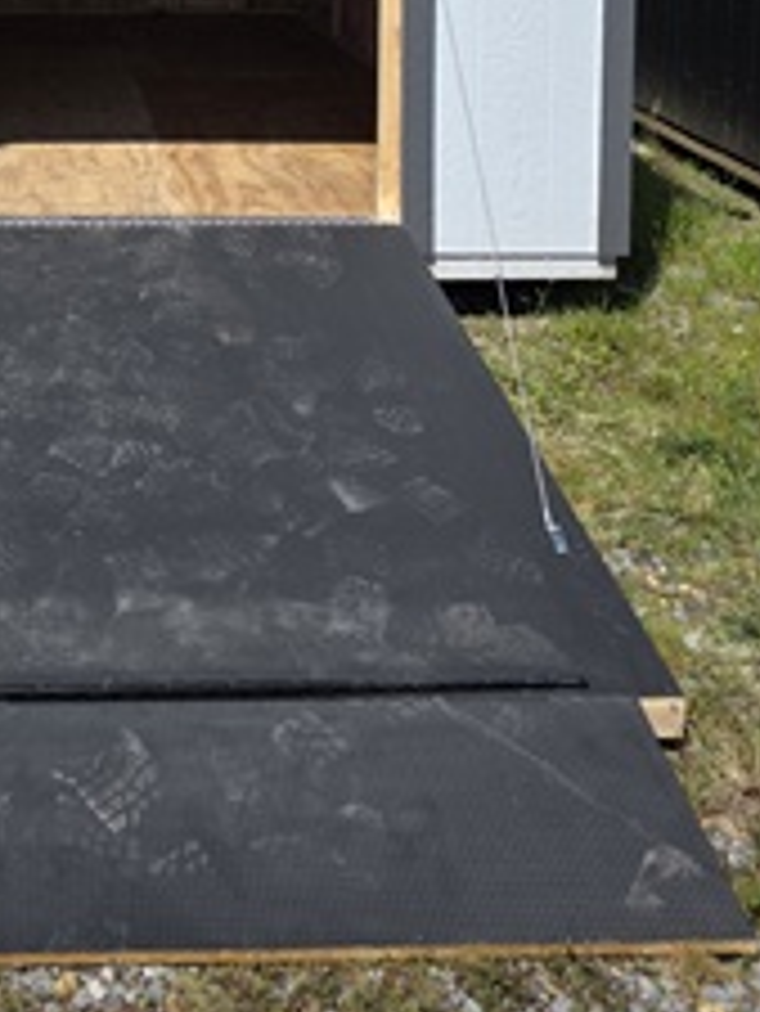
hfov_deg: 28.5
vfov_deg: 34.7
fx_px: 1433
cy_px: -36
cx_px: 67
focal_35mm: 49
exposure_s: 1/7061
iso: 80
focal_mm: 6.3
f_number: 1.7
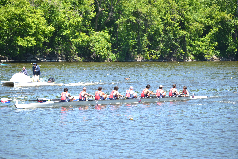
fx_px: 992
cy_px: 80
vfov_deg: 9.1
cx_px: 119
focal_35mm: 150
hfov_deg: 13.7
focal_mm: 100
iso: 100
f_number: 5.6
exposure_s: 1/125
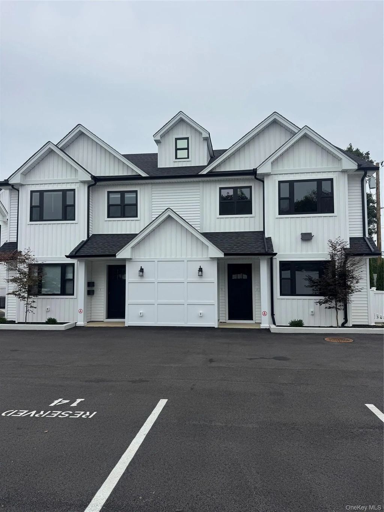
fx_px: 355
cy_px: 256
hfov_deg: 56.8
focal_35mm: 24
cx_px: 192
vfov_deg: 71.6
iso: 80
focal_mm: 6.76
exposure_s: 1/3247
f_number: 1.78
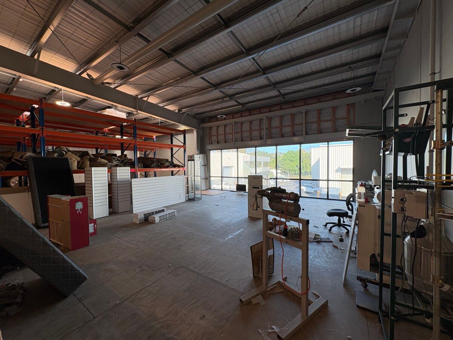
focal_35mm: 14
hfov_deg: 102.1
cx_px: 226
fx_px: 183
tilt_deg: -1.8
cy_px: 170
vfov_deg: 85.7
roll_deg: +0.9
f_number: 2.2
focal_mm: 2.22
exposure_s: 1/132
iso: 40
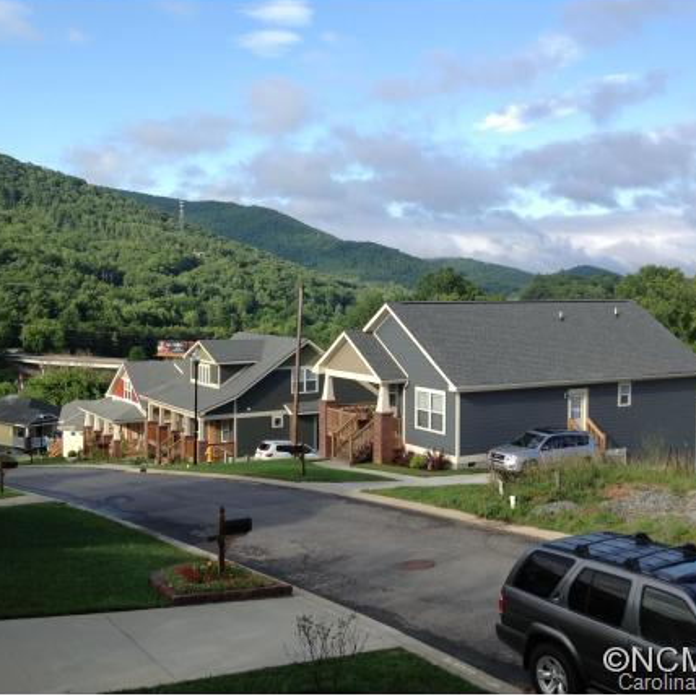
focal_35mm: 42
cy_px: 343
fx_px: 955
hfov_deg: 40.0
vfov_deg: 40.0
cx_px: 333
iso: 50
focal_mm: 4.28
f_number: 2.4
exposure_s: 1/840
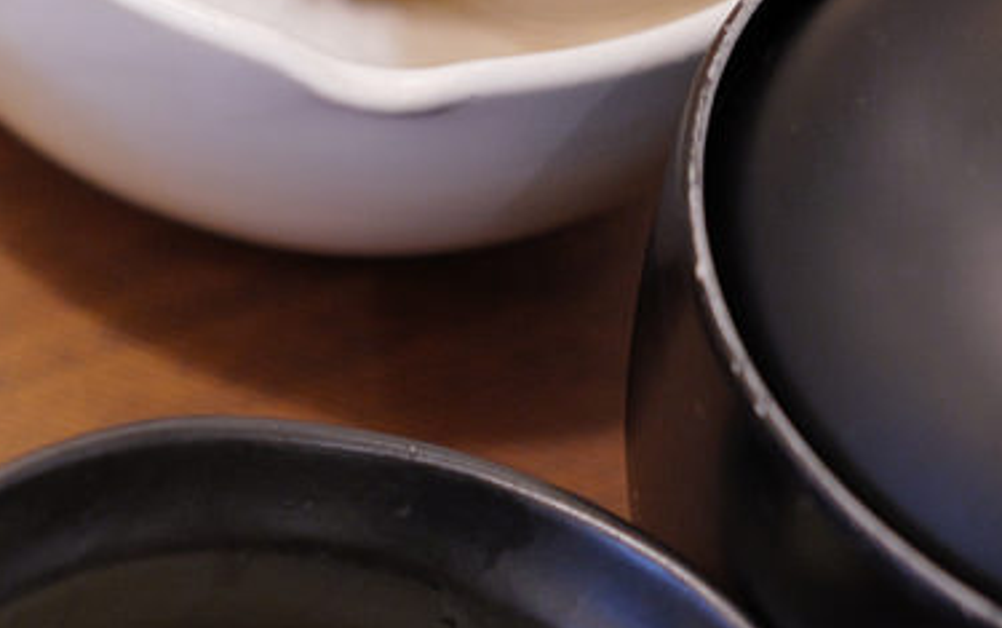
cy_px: 616
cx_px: -705
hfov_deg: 8.5
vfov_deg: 5.5
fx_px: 6531
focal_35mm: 239
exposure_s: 1/80
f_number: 2
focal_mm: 43
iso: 1000
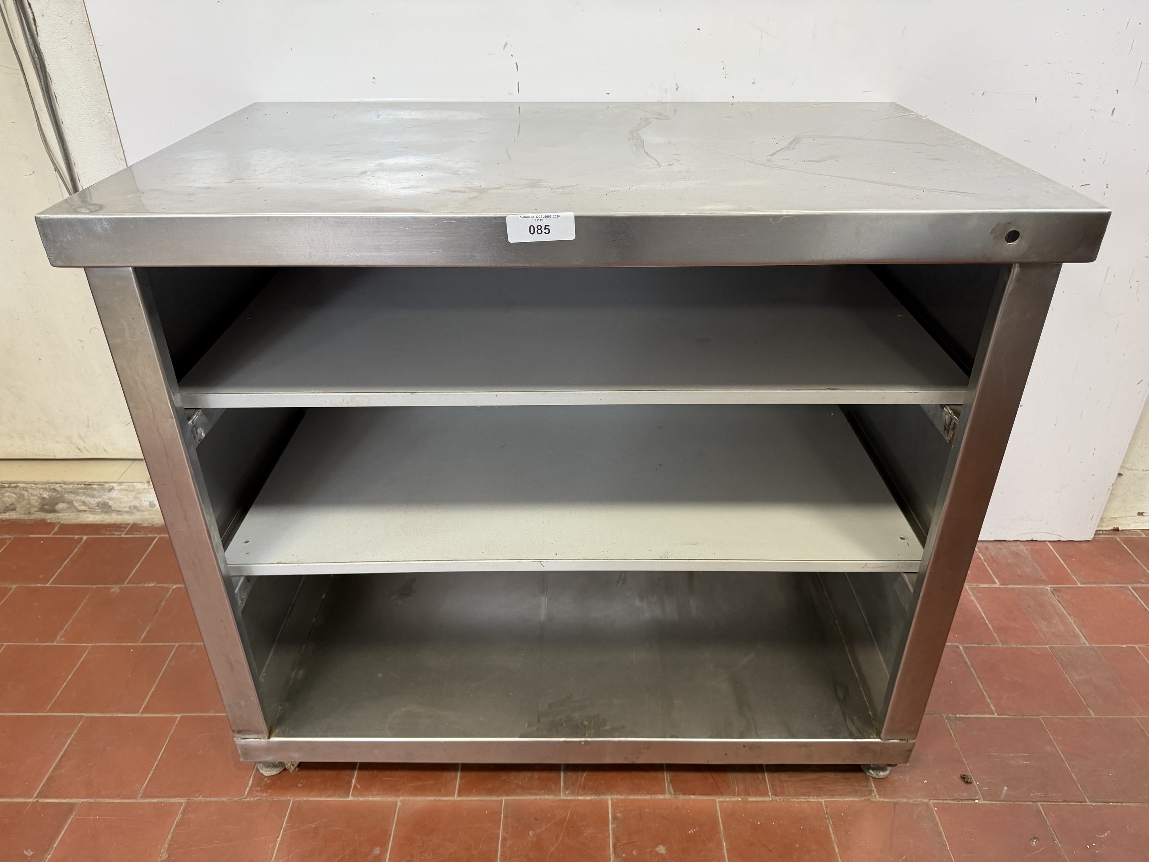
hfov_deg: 71.6
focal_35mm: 24
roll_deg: +1.5
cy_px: 431
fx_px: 797
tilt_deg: -30.9
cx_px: 574
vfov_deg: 56.8
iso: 200
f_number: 1.78
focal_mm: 6.76
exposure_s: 1/50
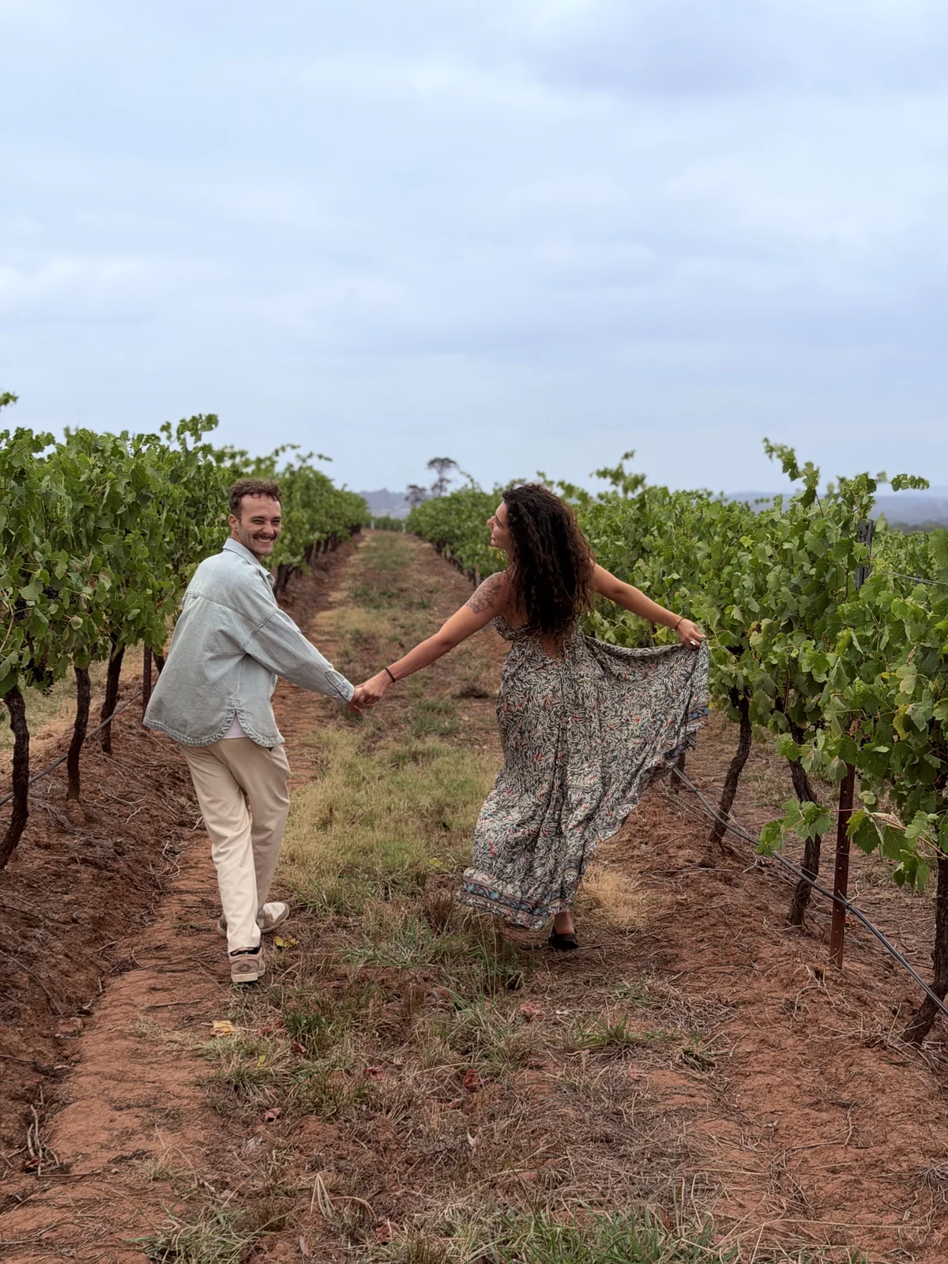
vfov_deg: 39.7
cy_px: 632
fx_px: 1753
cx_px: 474
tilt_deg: -4.1
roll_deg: -1.0
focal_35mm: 48
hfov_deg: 30.3
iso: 64
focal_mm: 6.76
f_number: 1.78
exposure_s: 1/2342
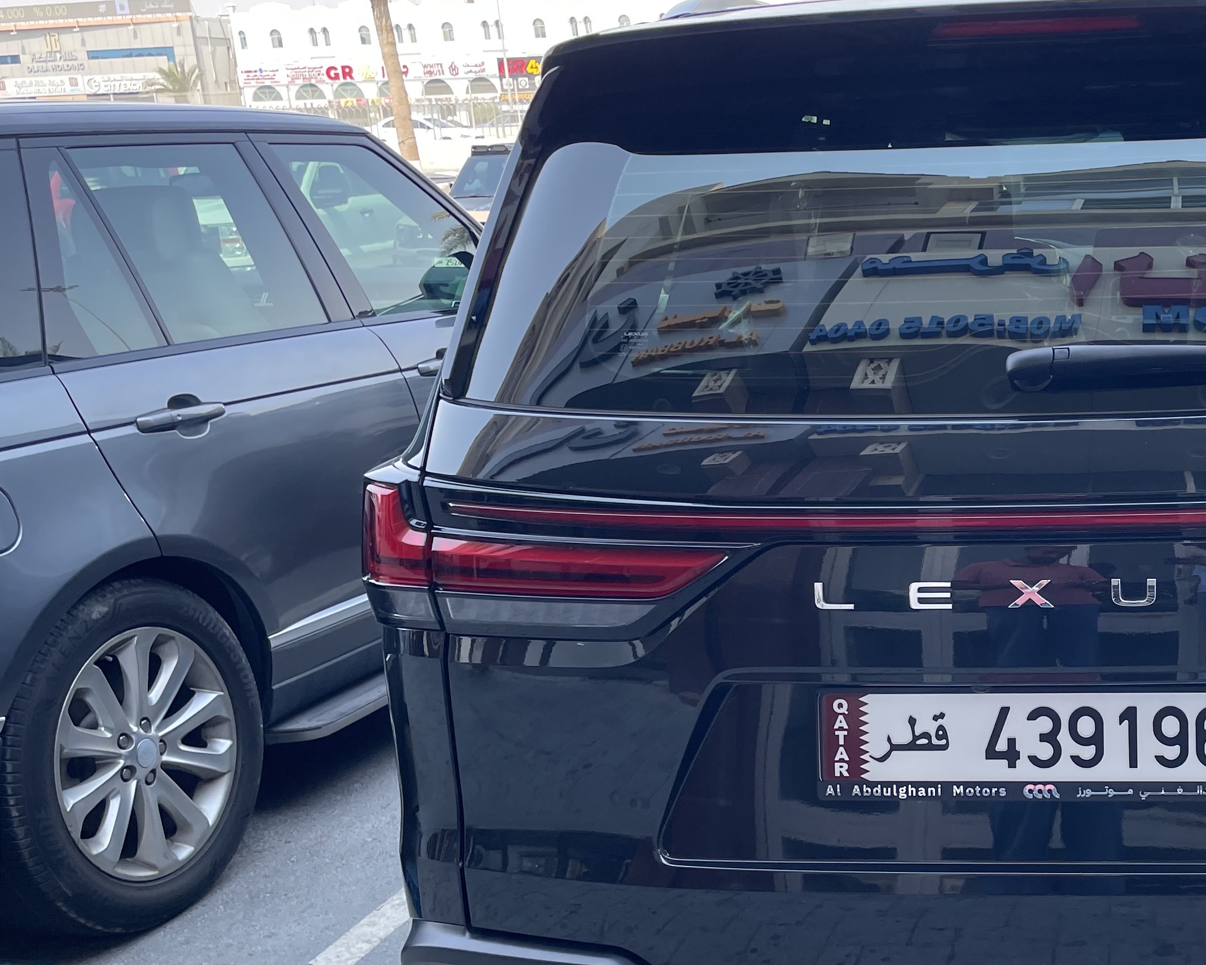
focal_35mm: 47
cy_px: 576
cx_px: 1075
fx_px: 1678
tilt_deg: -14.7
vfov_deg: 32.0
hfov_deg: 37.1
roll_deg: +3.3
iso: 32
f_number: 1.6
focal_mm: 4.2
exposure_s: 1/452
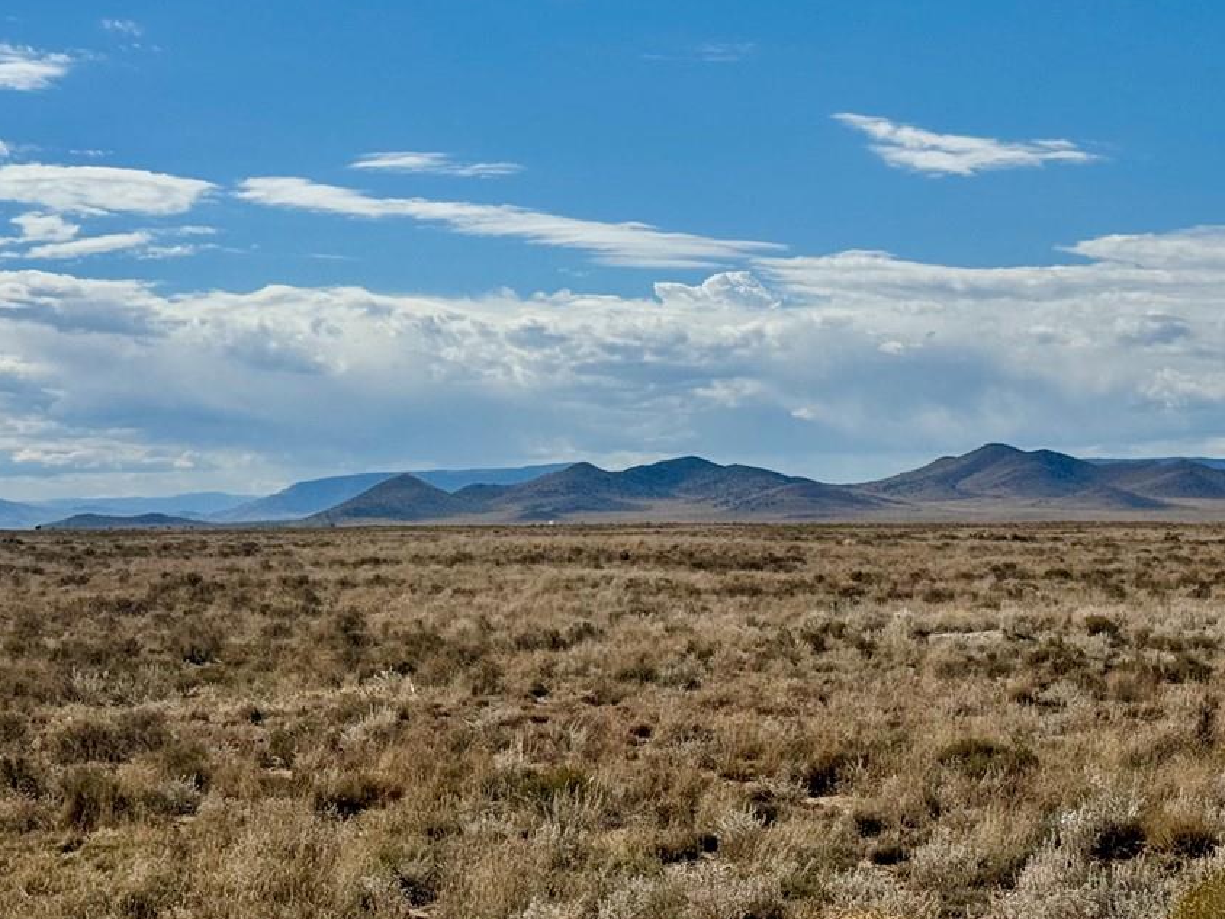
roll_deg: -0.4
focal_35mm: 91
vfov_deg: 16.2
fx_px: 3220
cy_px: 253
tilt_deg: +3.5
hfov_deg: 21.5
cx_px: 761
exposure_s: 1/15385
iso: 80
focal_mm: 6.76
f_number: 1.78
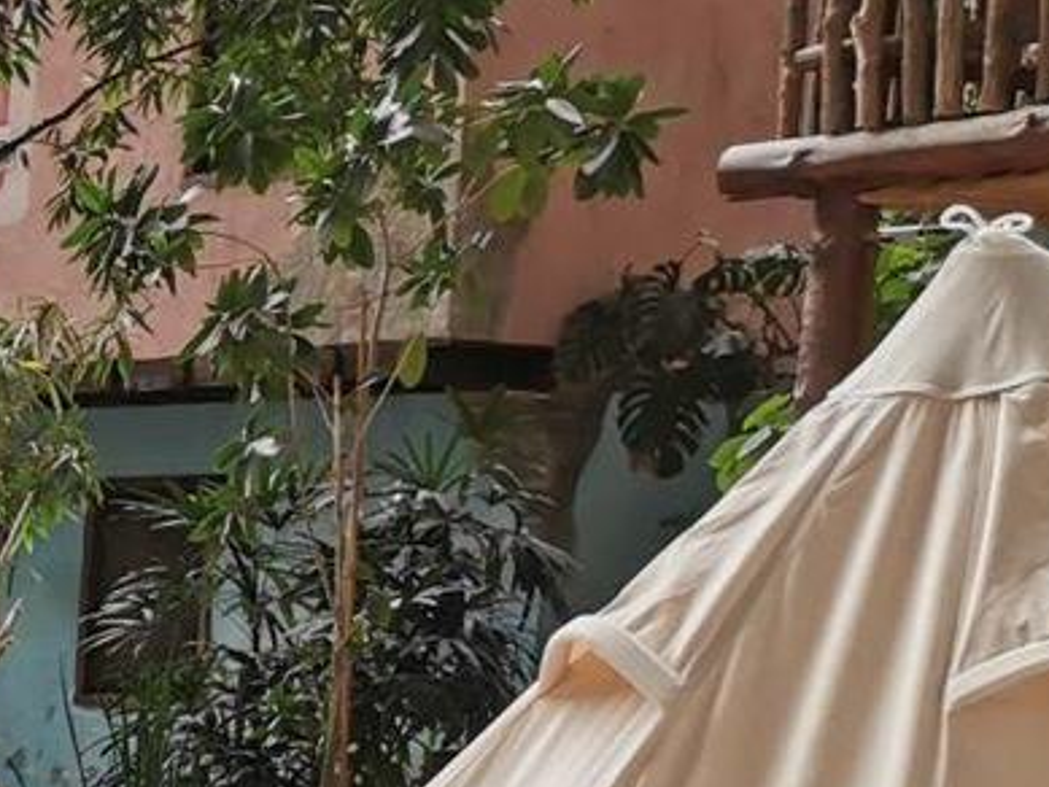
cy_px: 1124
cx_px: -1014
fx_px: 3789
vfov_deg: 11.4
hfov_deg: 13.6
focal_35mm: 125
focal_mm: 5.58
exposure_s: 1/99.9
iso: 50
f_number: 1.8
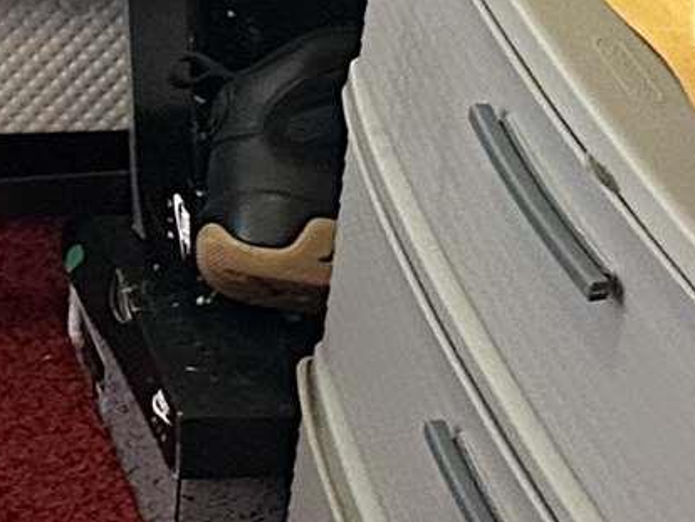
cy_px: -995
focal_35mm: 178
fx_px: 3576
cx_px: -878
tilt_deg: -21.0
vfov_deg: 7.4
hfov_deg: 9.9
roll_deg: -0.9
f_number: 1.78
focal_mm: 6.86
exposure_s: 1/60
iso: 320
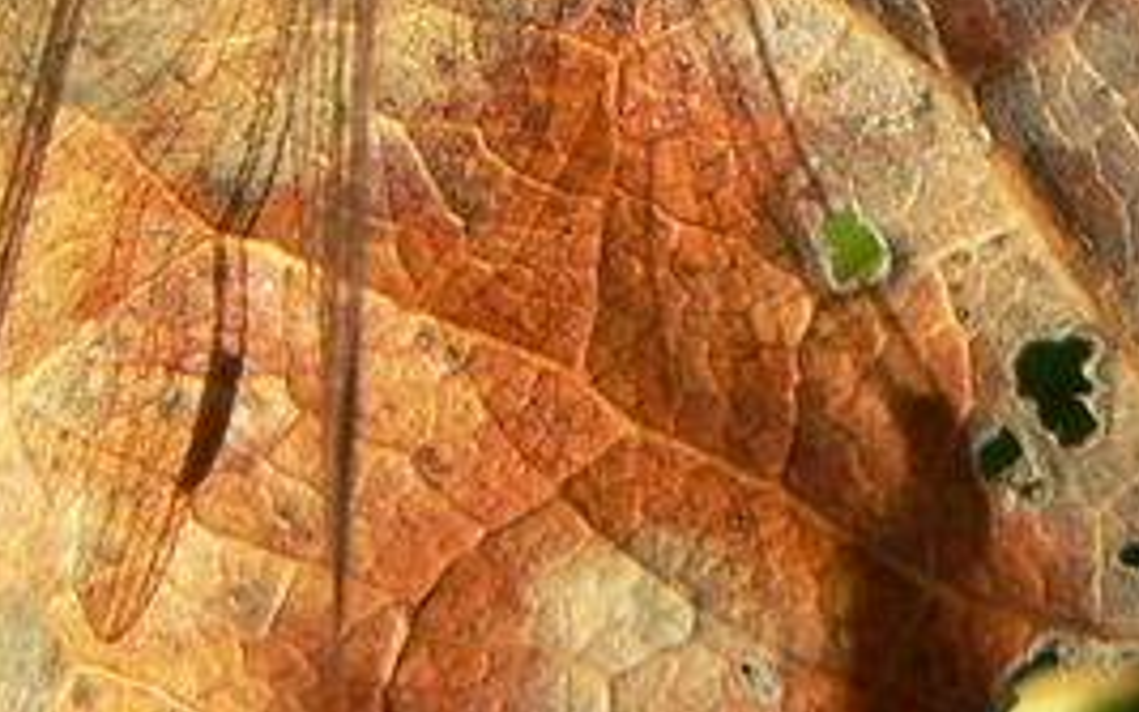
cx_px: 348
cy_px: -307
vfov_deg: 3.8
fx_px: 10836
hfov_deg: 6.0
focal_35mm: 349
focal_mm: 17.1
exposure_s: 1/400
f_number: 4
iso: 80
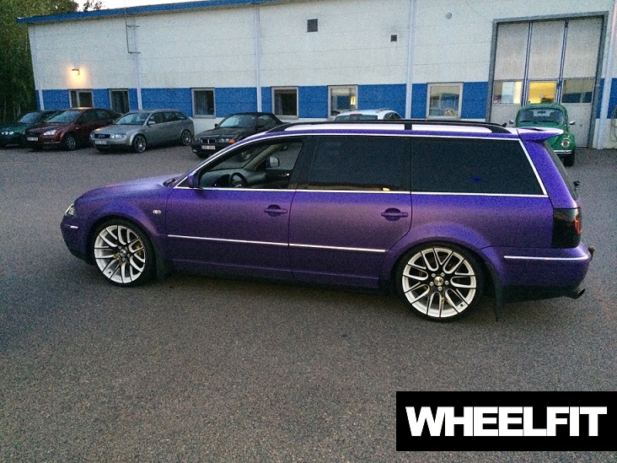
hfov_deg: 60.0
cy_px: 232
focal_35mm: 30
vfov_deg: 46.8
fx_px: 535
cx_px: 308
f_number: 2.2
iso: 500
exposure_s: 1/15
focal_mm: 4.12
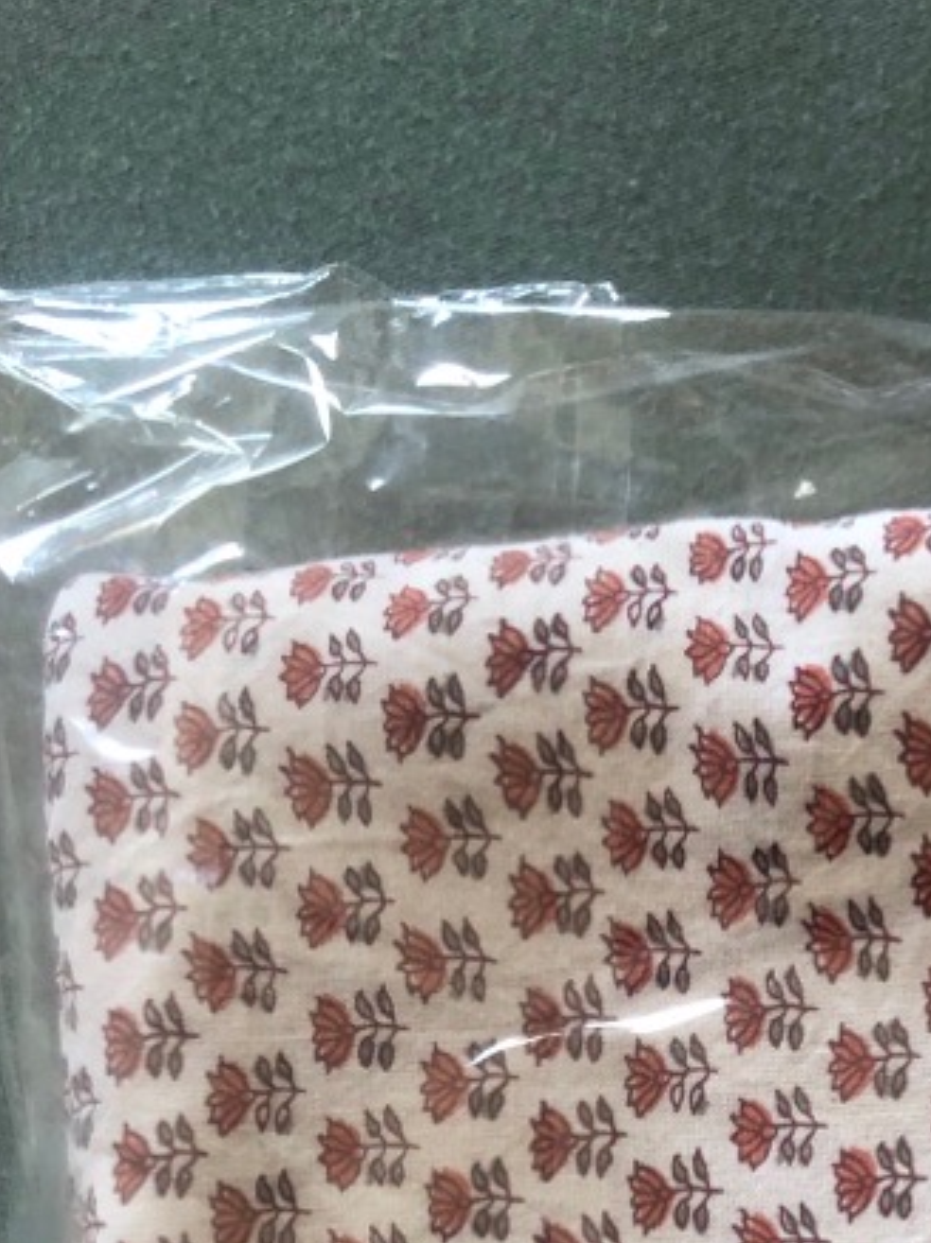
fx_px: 2297
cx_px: 1059
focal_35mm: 64
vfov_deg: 27.6
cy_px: 1385
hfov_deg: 21.6
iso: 40
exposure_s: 1/24
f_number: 1.8
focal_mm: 3.99
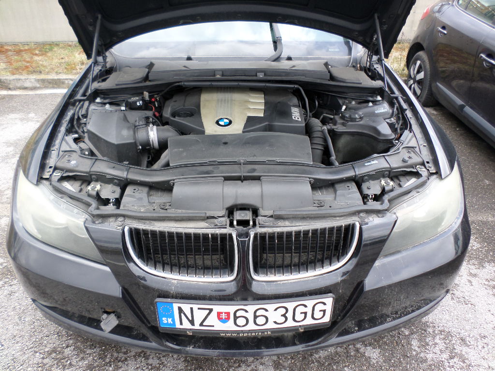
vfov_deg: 54.9
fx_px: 357
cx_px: 248
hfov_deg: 69.4
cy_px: 186
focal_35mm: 25
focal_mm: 4.5
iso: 80
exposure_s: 1/125
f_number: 2.5
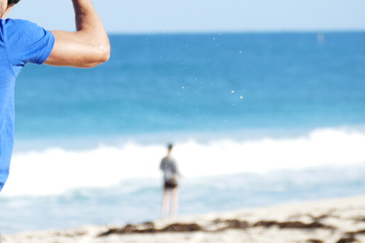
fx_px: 4015
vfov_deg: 3.5
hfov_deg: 5.2
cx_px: 108
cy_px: 110
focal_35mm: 396
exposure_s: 1/800
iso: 125
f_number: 4
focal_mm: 100.06
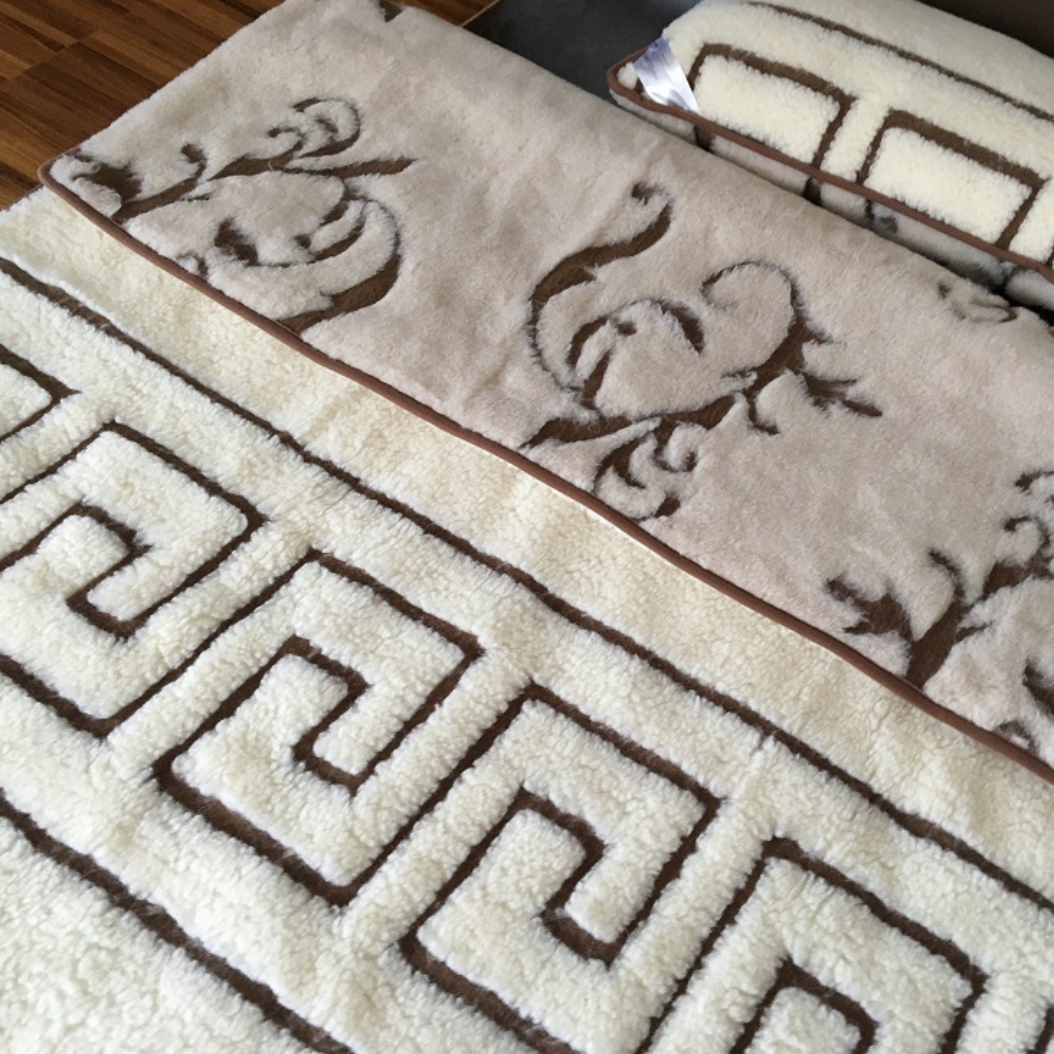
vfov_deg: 47.2
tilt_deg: -52.8
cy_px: 518
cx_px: 625
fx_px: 1206
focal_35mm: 35
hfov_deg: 47.0
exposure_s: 1/33
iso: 125
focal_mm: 4.15
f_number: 2.2
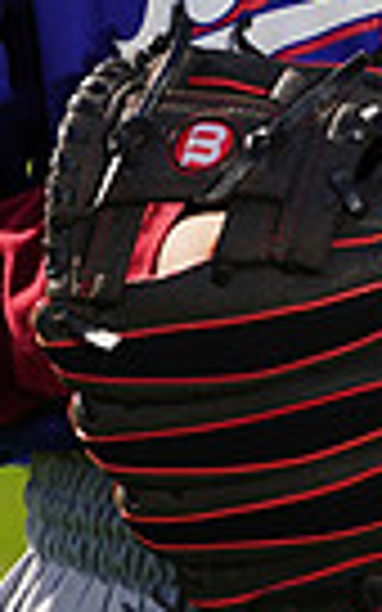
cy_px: -374
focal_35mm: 819
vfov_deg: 2.6
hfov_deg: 1.6
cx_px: 375
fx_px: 13642
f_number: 10
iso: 100
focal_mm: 189
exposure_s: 1/250
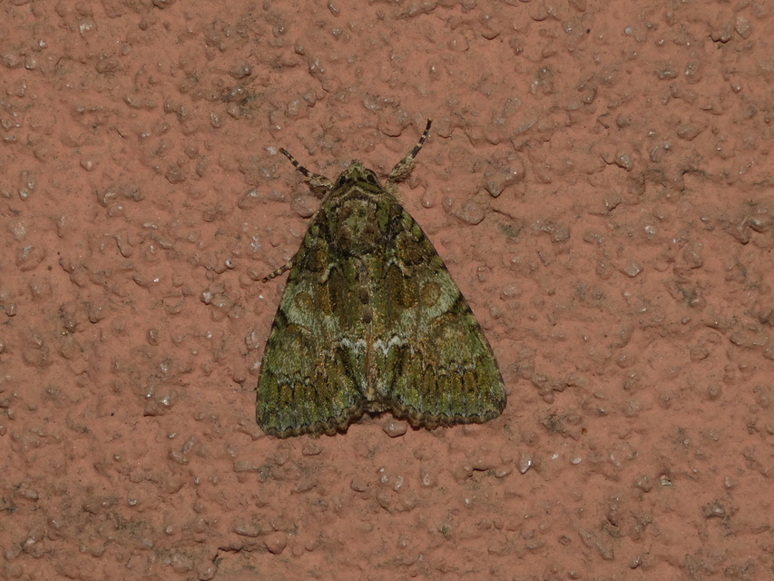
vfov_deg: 10.1
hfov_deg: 13.4
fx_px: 3287
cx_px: 387
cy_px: 290
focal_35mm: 147
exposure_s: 1/60
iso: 80
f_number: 5.4
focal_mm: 26.3
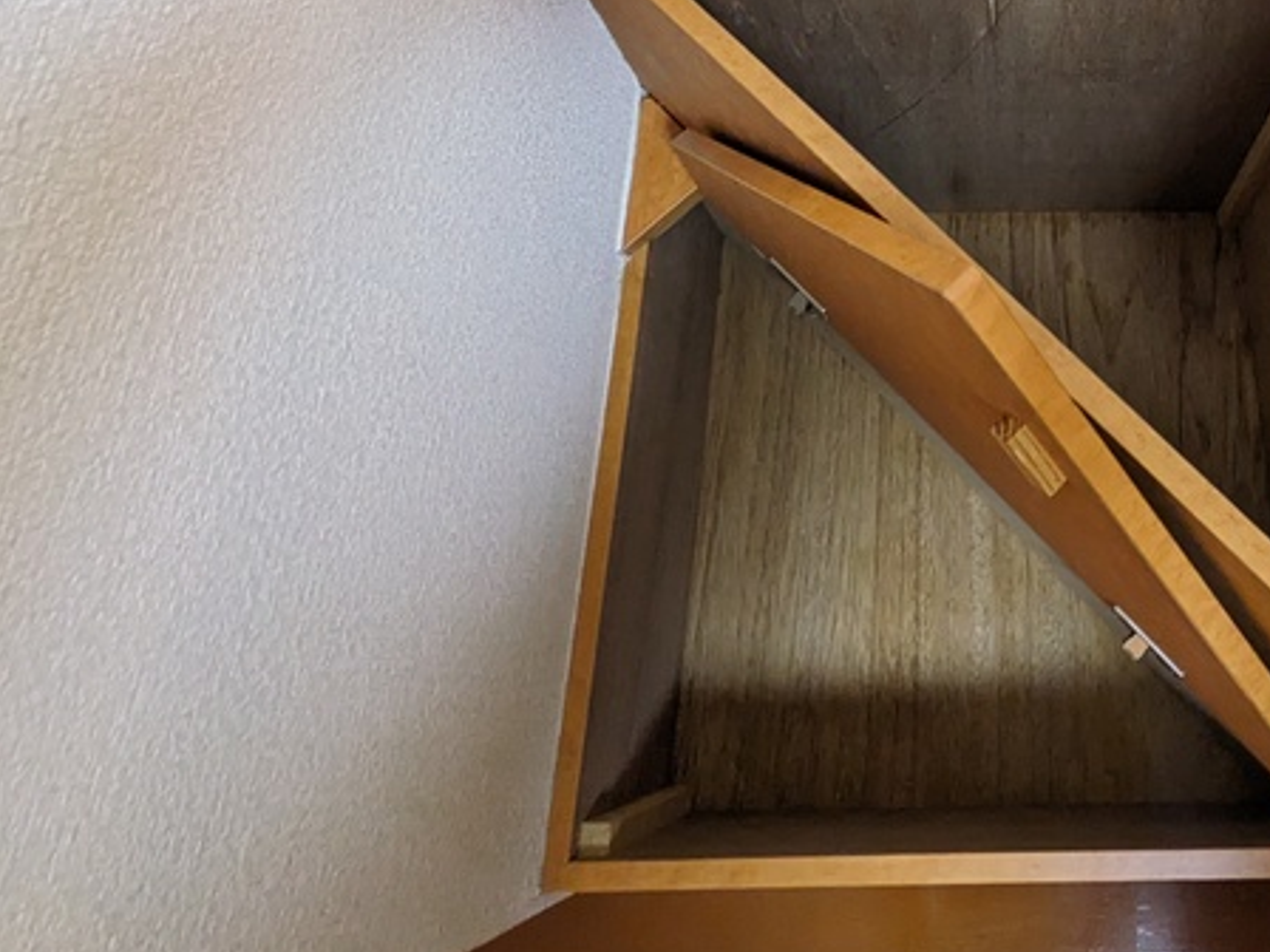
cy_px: 147
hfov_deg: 56.2
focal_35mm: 30
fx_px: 1101
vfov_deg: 43.8
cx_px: 994
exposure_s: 1/40
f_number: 2.2
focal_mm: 1.83
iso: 419
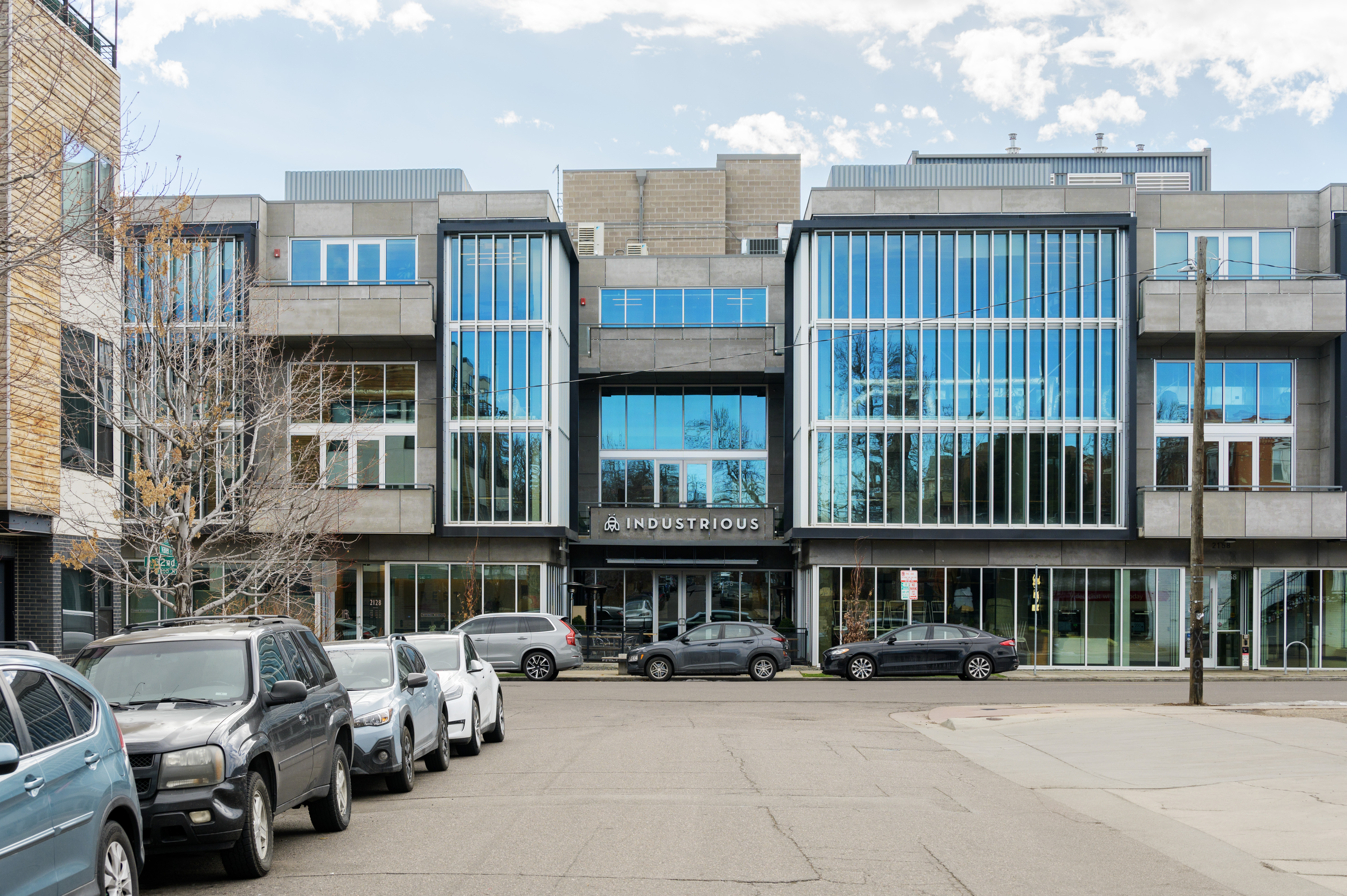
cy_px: 448
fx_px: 1795
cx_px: 674
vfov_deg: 28.0
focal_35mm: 48
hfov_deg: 41.1
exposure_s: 1/320
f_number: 8
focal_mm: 48
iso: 320
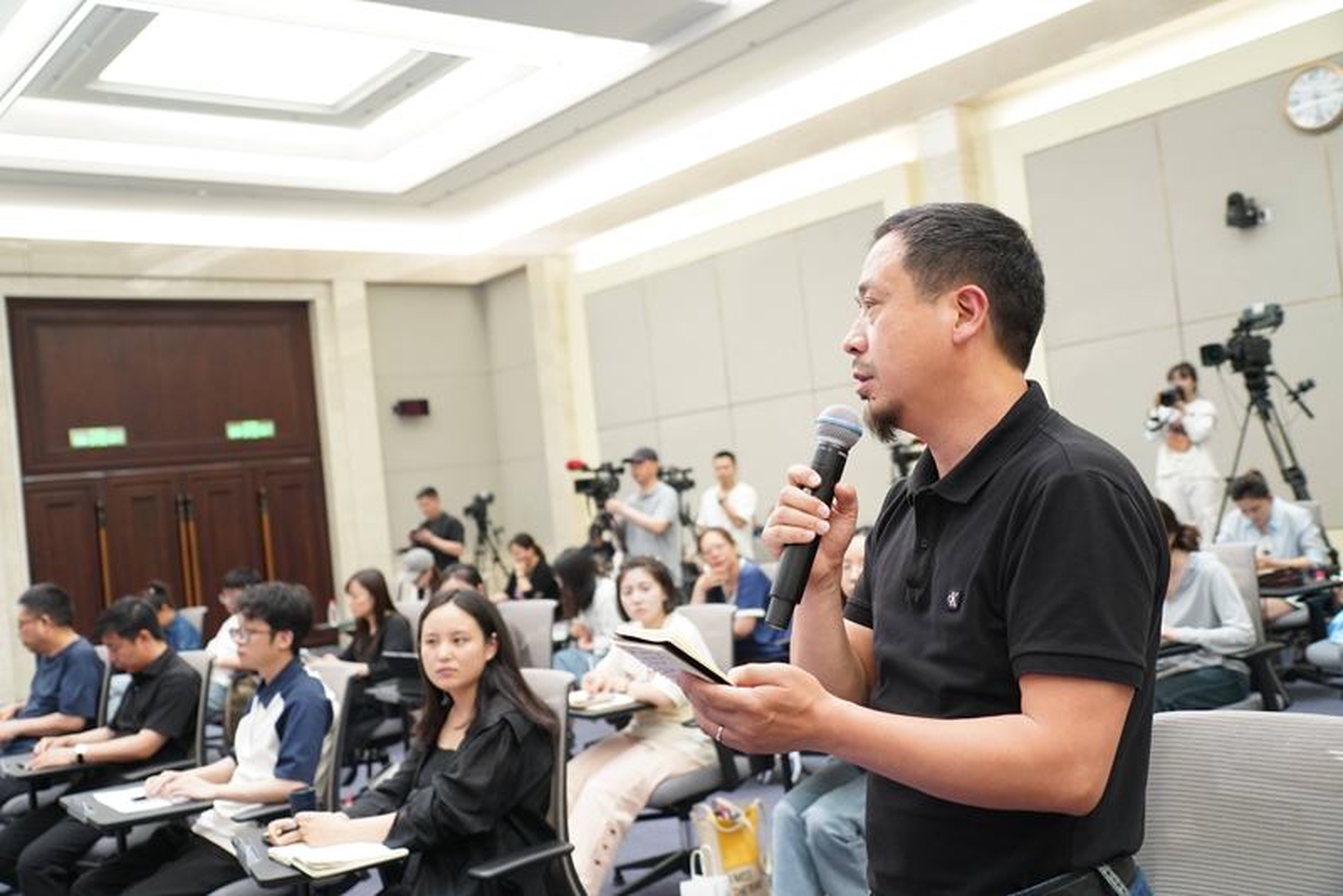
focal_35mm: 35
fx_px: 1306
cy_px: 448
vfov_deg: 37.9
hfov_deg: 54.4
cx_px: 672
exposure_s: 1/80
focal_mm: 35
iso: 1600
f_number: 4
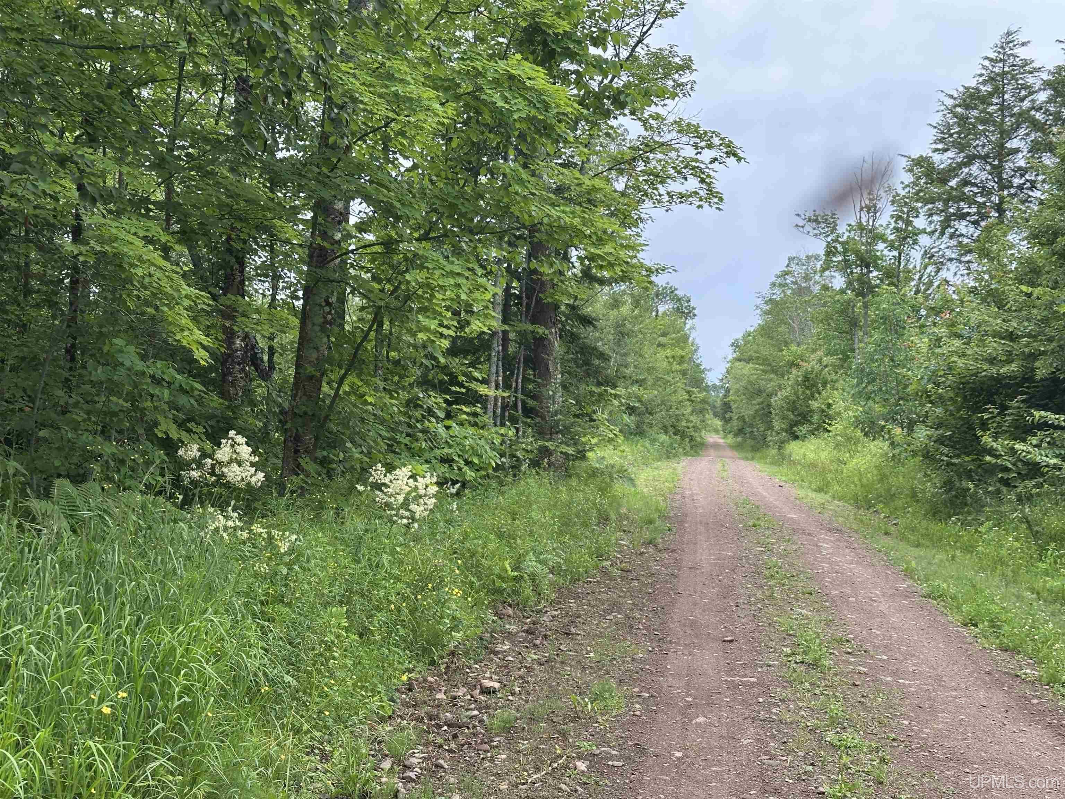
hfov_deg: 39.7
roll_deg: -2.5
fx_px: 1477
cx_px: 532
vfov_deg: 30.3
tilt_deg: +4.2
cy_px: 400
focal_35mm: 48
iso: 64
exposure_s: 1/506
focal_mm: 6.86
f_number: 1.78
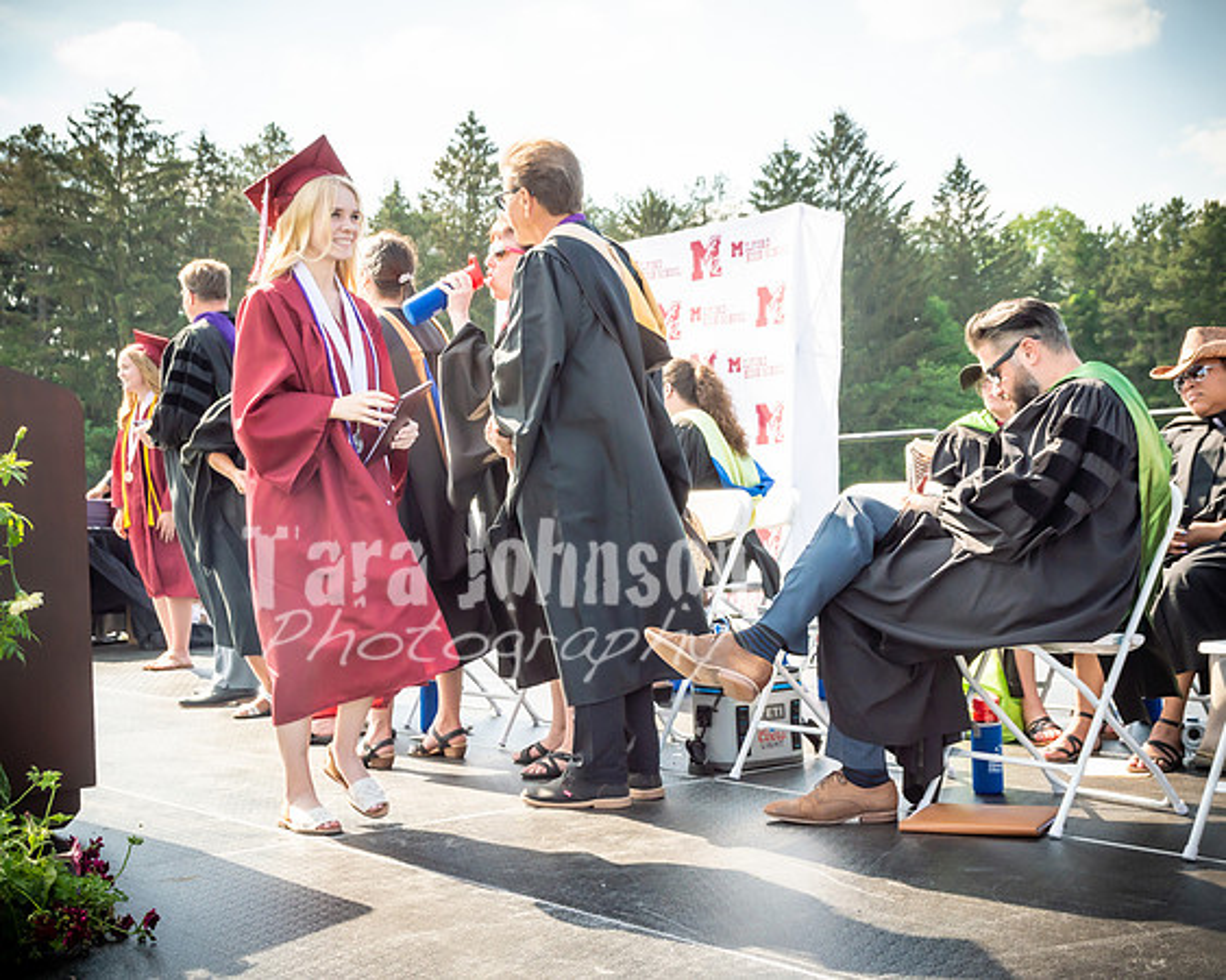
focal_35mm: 49
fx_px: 1780
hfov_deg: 38.0
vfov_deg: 30.8
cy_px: 490
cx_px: 613
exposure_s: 1/500
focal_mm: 29
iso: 200
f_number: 7.1
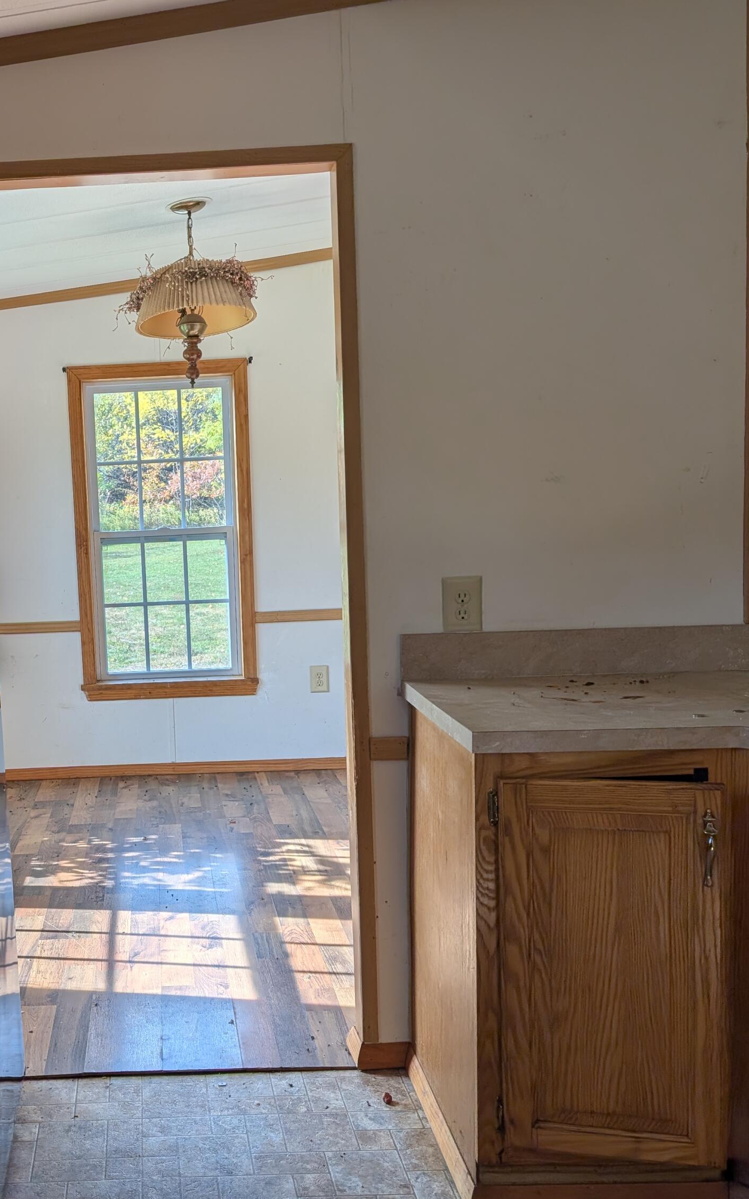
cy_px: 601
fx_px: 1110
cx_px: 133
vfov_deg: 56.7
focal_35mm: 34
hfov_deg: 35.8
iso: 22
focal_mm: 6.9
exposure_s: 1/951
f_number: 1.68
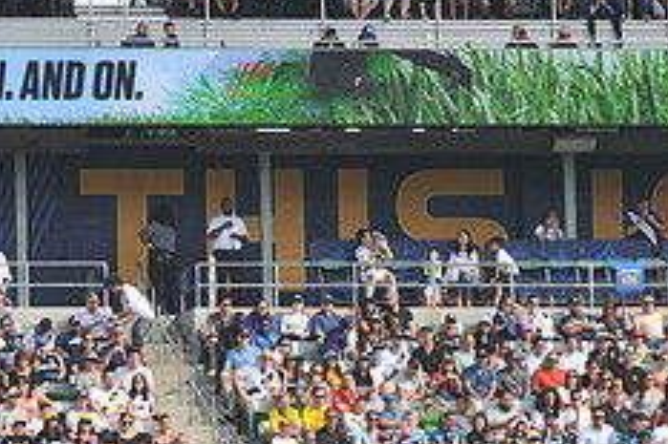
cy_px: 106
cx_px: 95
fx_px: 7398
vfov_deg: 3.4
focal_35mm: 399
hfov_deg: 5.2
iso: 250
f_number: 9
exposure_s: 1/320
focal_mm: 160
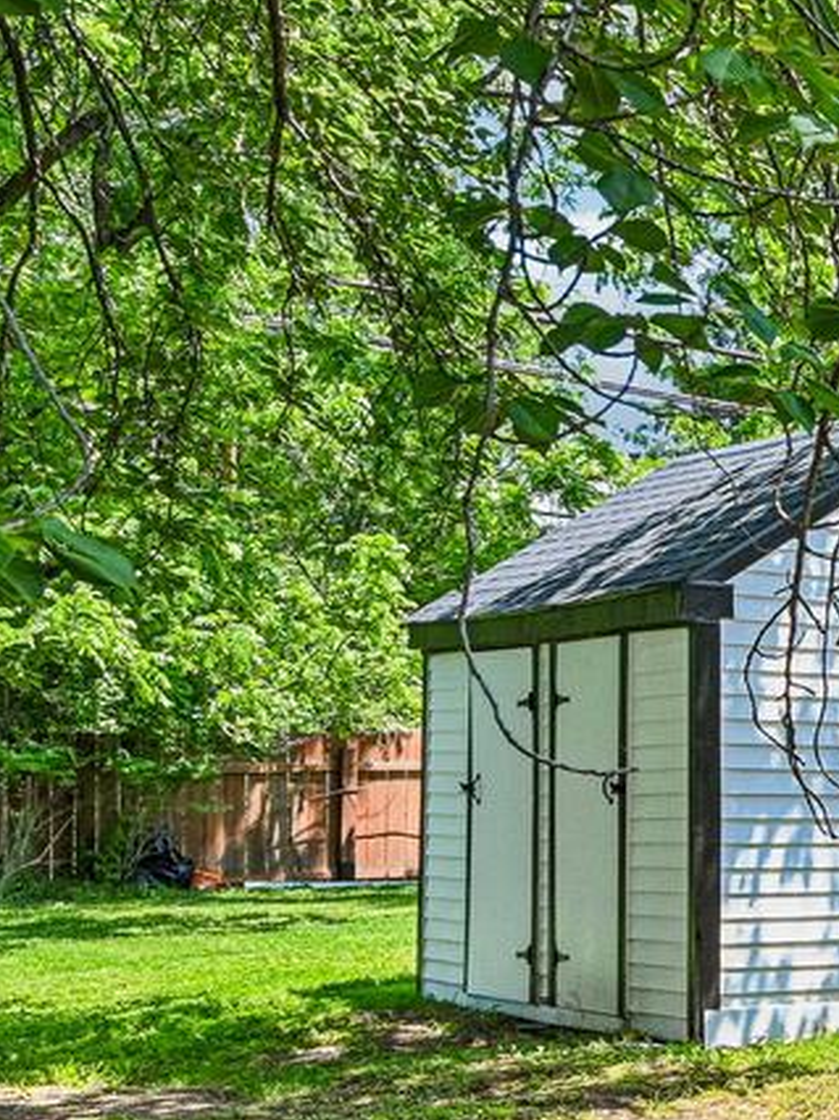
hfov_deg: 15.1
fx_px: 2394
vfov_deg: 26.1
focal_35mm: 74
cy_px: 798
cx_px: 1802
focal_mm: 16
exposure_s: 1/500
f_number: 8
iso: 800
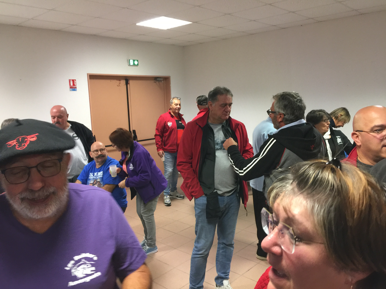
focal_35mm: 29
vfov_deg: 48.2
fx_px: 323
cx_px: 193
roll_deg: +0.4
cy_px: 144
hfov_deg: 61.7
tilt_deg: -4.4
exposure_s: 1/17
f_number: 2.2
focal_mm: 4.15
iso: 100
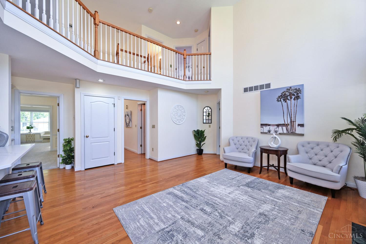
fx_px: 142
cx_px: 183
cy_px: 122
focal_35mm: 14
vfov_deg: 81.2
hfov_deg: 104.3
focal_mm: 14
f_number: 4.5
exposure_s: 1/80
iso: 200
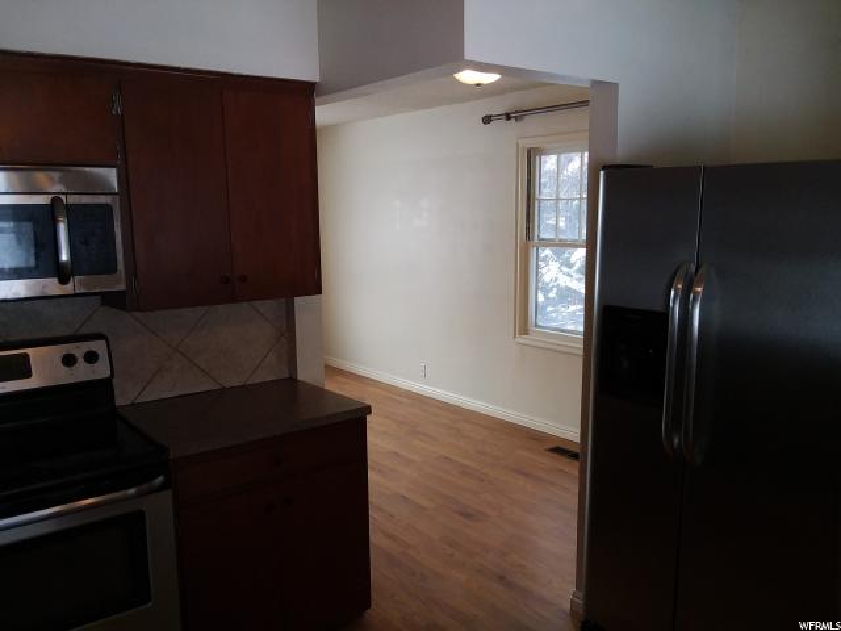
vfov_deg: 48.2
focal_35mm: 29
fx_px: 705
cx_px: 420
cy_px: 316
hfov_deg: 61.7
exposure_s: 1/120
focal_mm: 2.47
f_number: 1.9
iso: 64
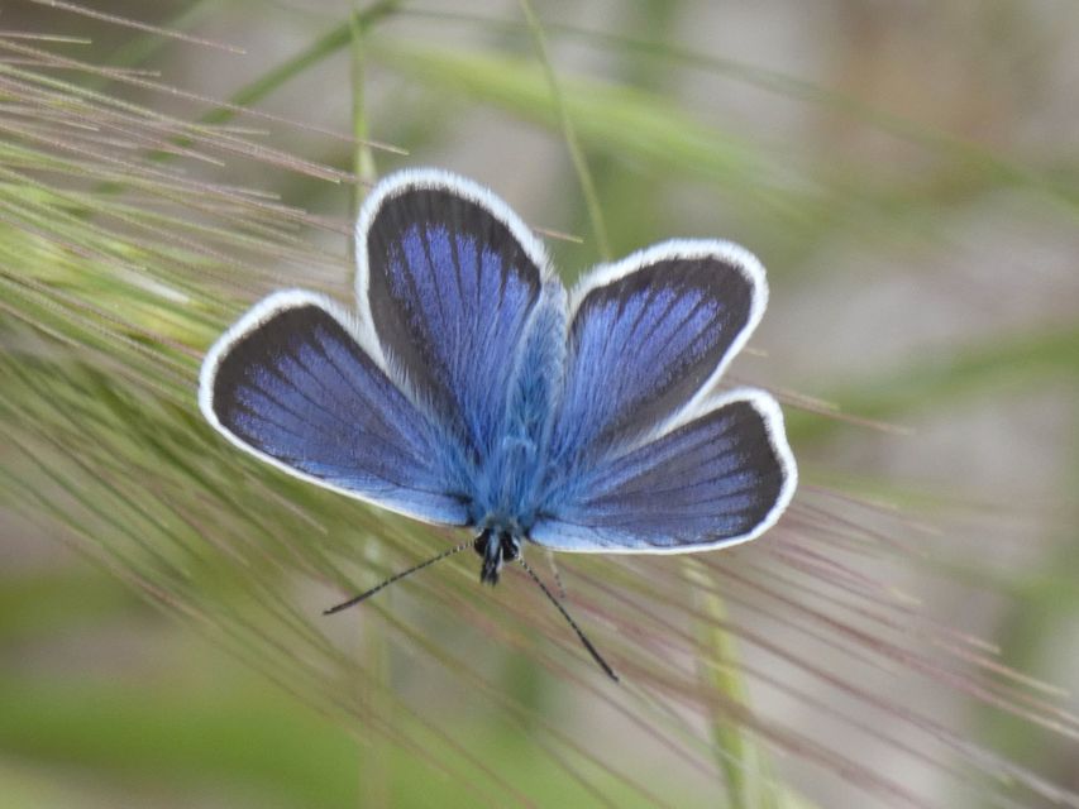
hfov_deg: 3.8
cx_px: 540
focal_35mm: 515
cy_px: 404
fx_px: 16055
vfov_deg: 2.9
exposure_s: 1/100
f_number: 5.6
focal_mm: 92.3
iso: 125
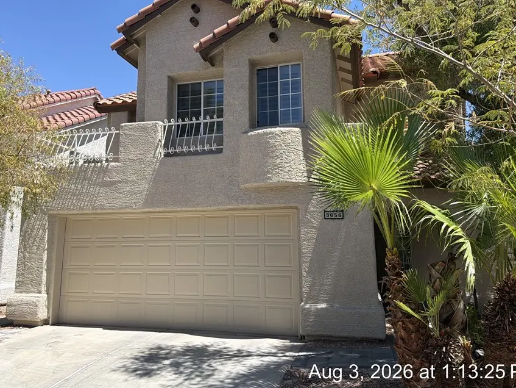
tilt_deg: +11.2
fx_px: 432
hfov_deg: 61.6
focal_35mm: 29
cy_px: 167
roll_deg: +0.0
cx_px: 246
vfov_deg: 48.1
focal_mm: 6.76
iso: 80
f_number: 1.78
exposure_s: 1/3021
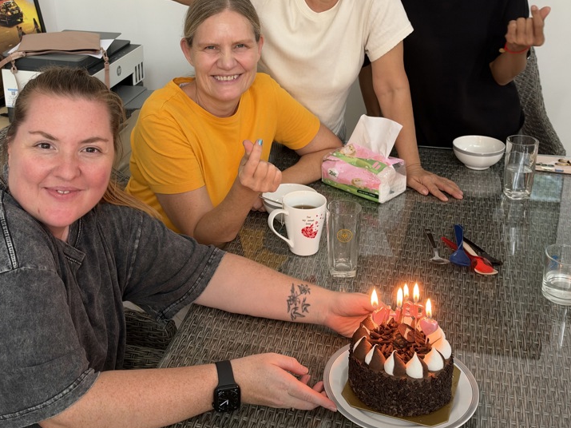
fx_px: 742
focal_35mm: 45
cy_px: 127
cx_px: 240
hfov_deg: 42.0
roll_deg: +1.5
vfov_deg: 31.8
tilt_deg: -19.8
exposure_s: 1/107
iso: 400
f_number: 1.8
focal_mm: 6.93
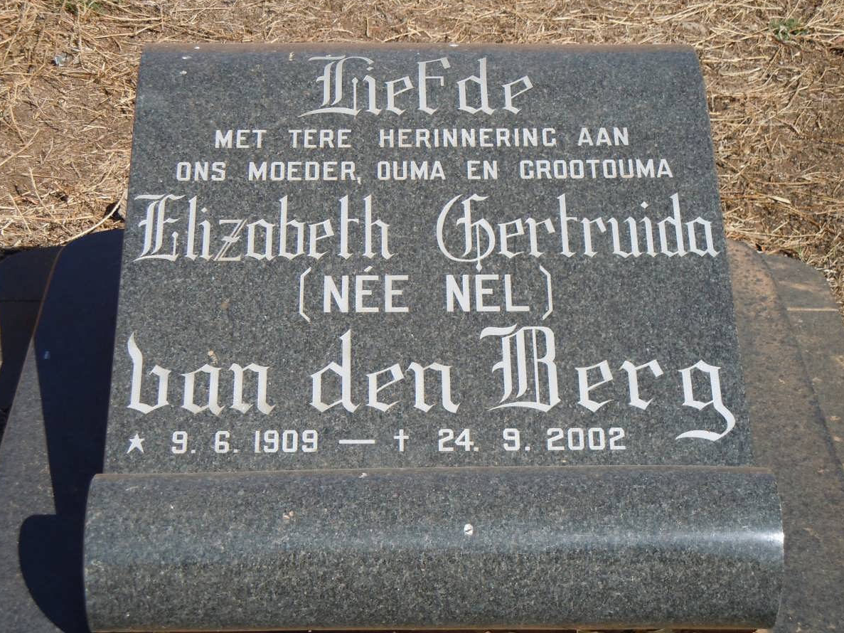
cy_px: 316
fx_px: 2194
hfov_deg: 21.8
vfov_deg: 16.4
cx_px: 420
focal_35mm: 90
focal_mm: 16
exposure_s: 1/320
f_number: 8.8
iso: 200
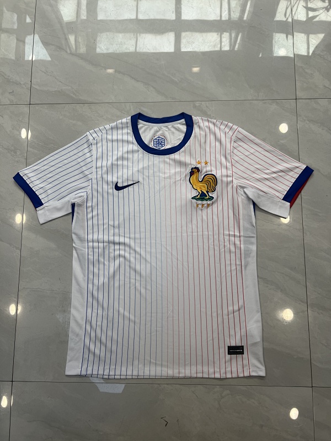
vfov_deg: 67.3
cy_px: 220
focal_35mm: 26
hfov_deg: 53.1
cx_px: 166
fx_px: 331
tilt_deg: -81.1
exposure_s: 1/163
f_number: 1.5
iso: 40
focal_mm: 5.7
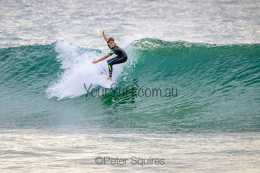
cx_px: 112
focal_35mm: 941
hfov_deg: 2.2
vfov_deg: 1.5
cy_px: 71
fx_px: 6794
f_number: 11
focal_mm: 800
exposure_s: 1/2000
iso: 2500
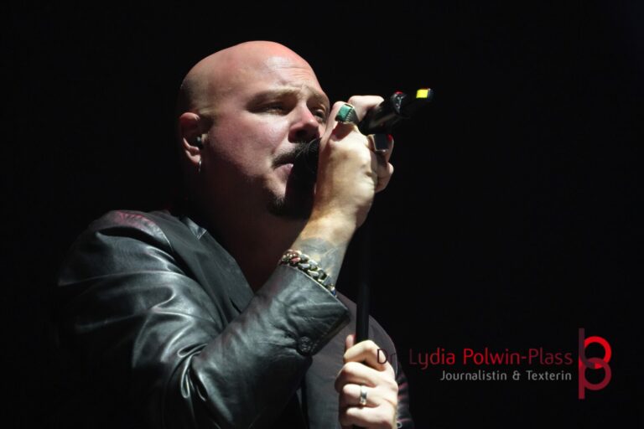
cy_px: 214
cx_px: 322
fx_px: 4695
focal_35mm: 262
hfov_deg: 7.8
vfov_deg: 5.2
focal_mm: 175
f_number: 6.3
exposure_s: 1/320
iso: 4000
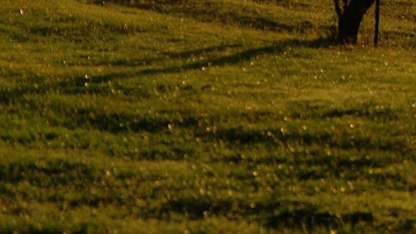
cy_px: -176
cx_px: 311
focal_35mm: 261
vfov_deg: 4.6
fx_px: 2880
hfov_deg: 8.3
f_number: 2.8
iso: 100
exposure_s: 1/1600
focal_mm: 50
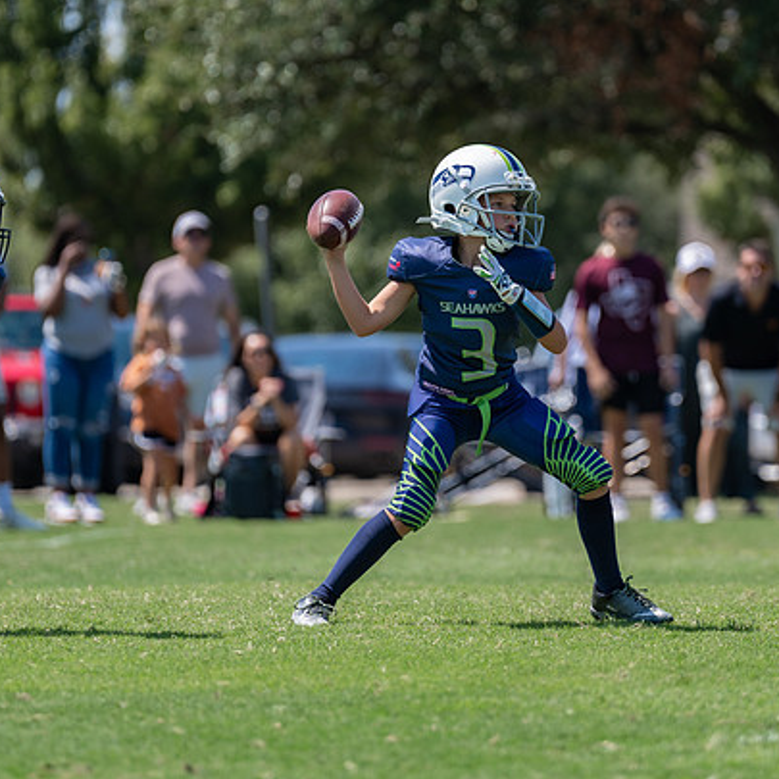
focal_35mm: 381
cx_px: 509
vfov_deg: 4.6
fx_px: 9700
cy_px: 324
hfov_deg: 4.6
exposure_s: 1/1250
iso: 100
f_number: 3.2
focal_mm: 200
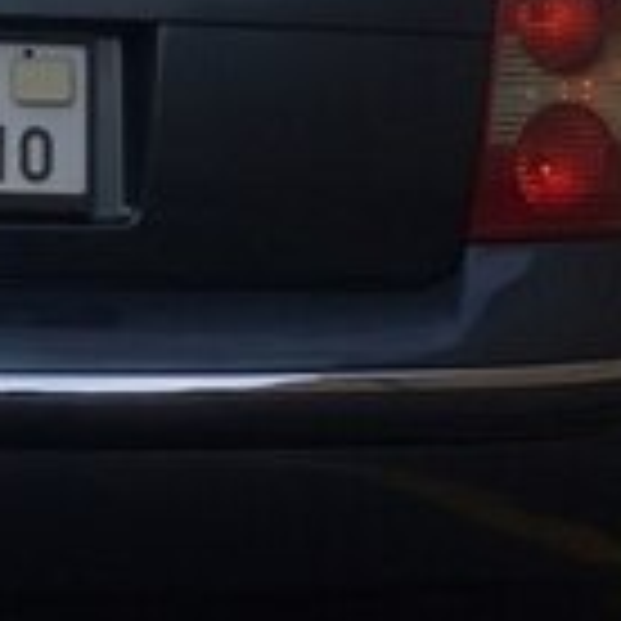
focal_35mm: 92
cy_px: -171
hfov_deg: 18.1
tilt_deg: +0.8
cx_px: -76
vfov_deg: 17.8
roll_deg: -0.2
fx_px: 1867
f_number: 2.2
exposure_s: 1/1208
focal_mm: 4.15
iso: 32
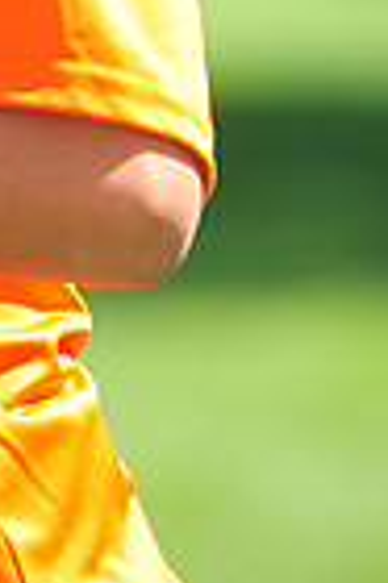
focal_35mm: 828
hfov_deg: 1.7
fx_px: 13418
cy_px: -608
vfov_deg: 2.5
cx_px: -371
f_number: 4.5
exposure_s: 1/500
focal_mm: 200
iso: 200
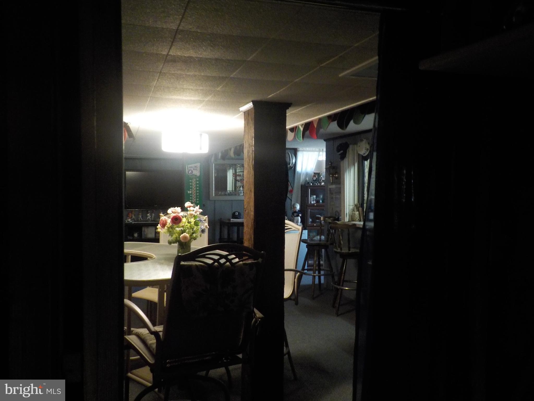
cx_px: 267
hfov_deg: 60.0
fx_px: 463
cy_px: 200
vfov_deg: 46.8
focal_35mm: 30
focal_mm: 4.1
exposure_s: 1/15
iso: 400
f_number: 3.3
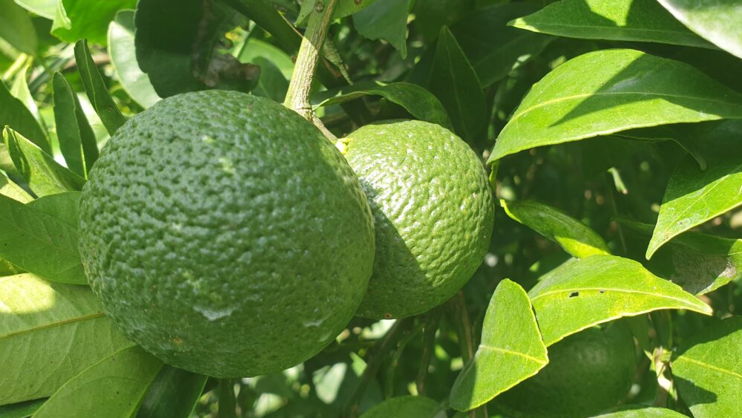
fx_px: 571
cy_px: 223
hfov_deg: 66.1
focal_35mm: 29
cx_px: 369
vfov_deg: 40.2
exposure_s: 1/240
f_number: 2.4
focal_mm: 4.3
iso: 50
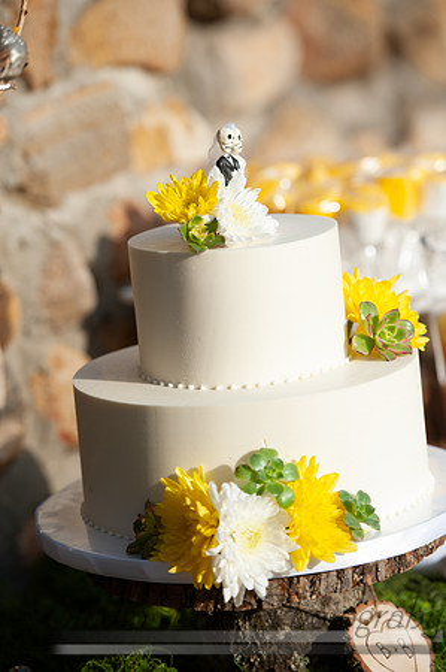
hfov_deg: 10.1
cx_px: 223
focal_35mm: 135
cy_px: 336
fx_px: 2514
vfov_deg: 15.2
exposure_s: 1/2000
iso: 200
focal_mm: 135
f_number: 3.5
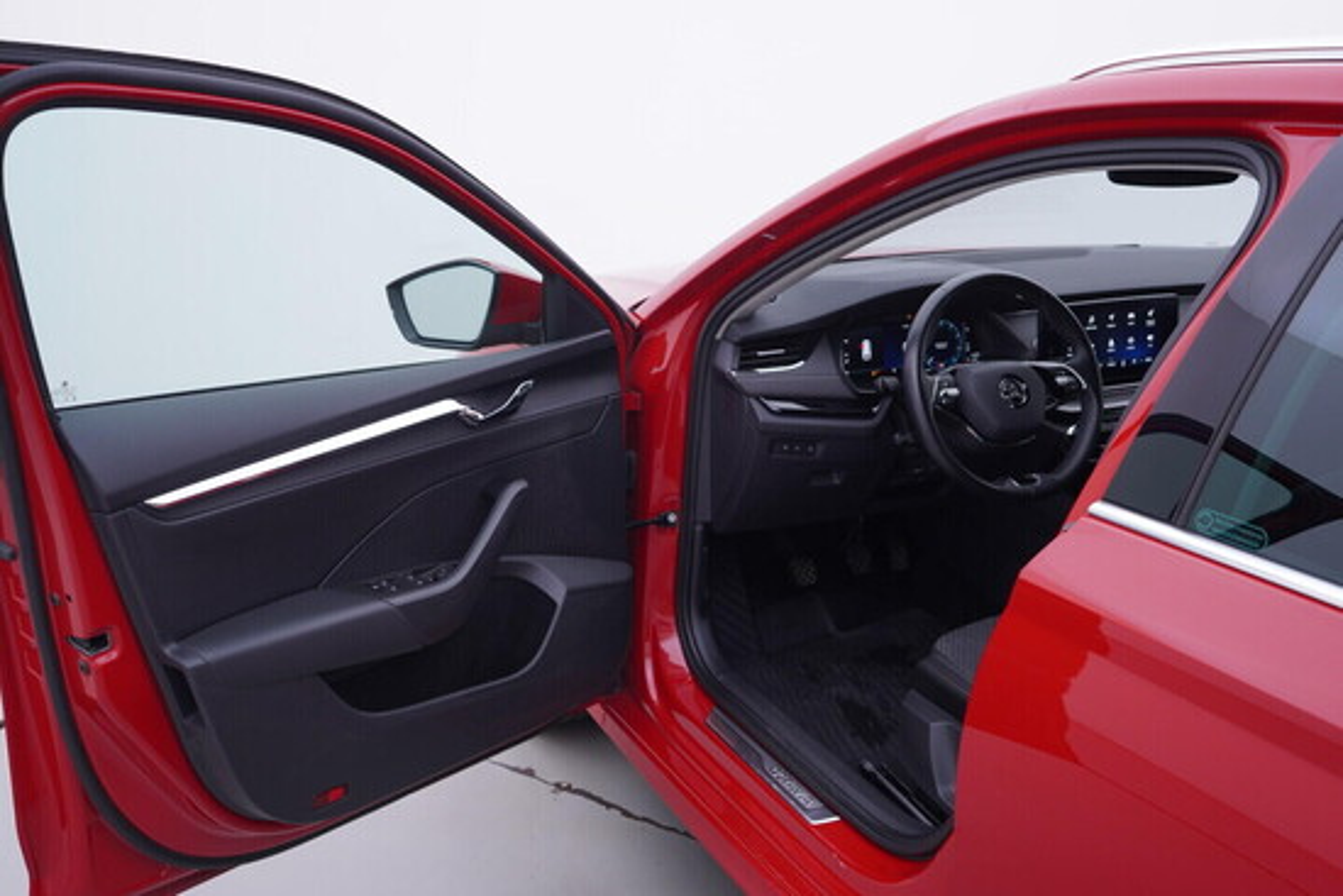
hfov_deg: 53.1
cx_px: 672
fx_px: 1343
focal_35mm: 36
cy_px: 448
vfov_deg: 36.9
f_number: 3.2
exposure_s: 1/50
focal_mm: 24
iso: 125
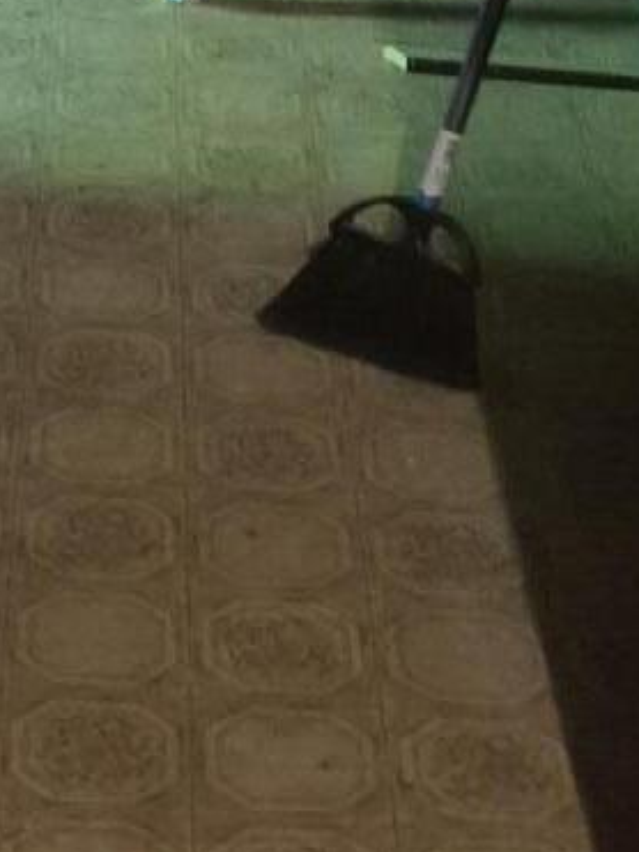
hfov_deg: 11.8
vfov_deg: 14.7
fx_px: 3054
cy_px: -457
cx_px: 21
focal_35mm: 124
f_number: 1.8
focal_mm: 5.4
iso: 1600
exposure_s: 1/24
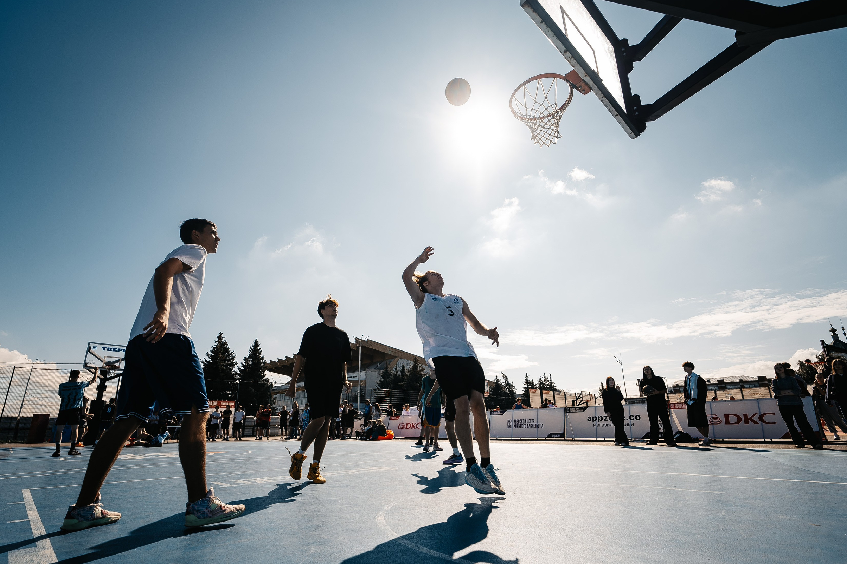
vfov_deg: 70.4
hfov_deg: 93.3
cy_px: 297
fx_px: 400
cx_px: 412
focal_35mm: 17
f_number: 4
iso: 100
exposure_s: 1/1600
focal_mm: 16
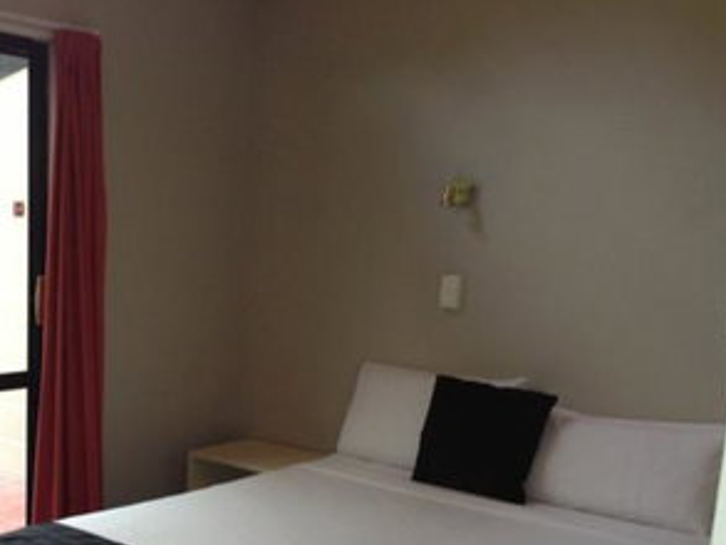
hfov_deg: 35.0
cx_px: 218
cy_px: 441
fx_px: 1133
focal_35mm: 54
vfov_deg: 26.5
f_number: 2.4
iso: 125
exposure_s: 1/20
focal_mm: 4.13
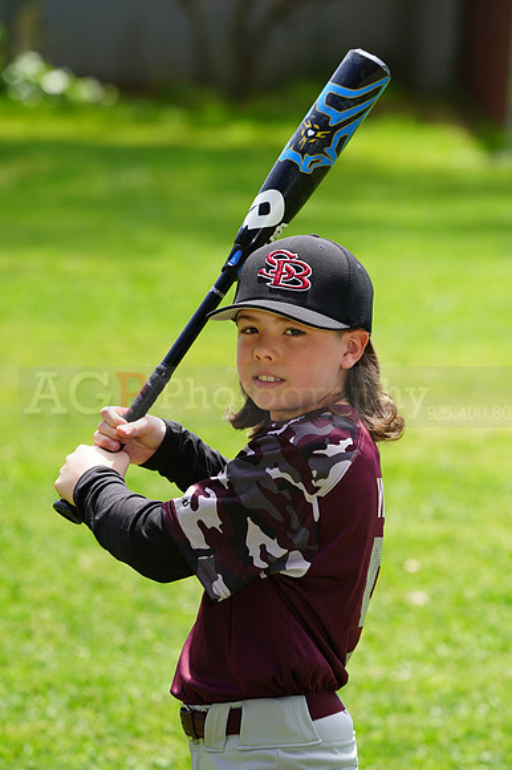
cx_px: 256
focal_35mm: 256
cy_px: 385
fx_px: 5467
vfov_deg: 8.0
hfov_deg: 5.4
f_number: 8
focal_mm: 256
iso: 200
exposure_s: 1/160
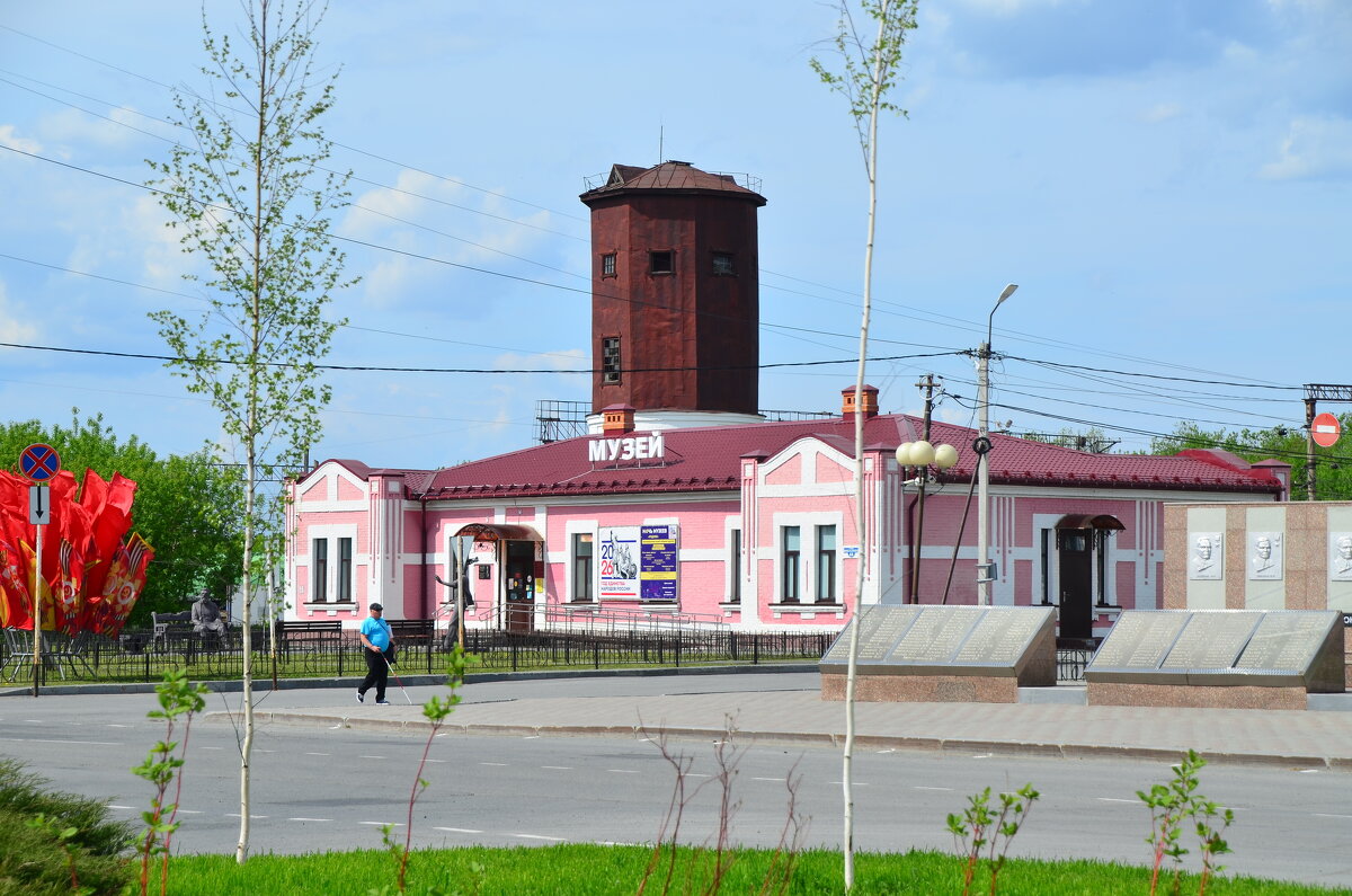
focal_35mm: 98
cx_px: 676
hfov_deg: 21.0
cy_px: 448
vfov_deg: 14.0
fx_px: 3654
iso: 100
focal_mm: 65
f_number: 6.3
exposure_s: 1/500
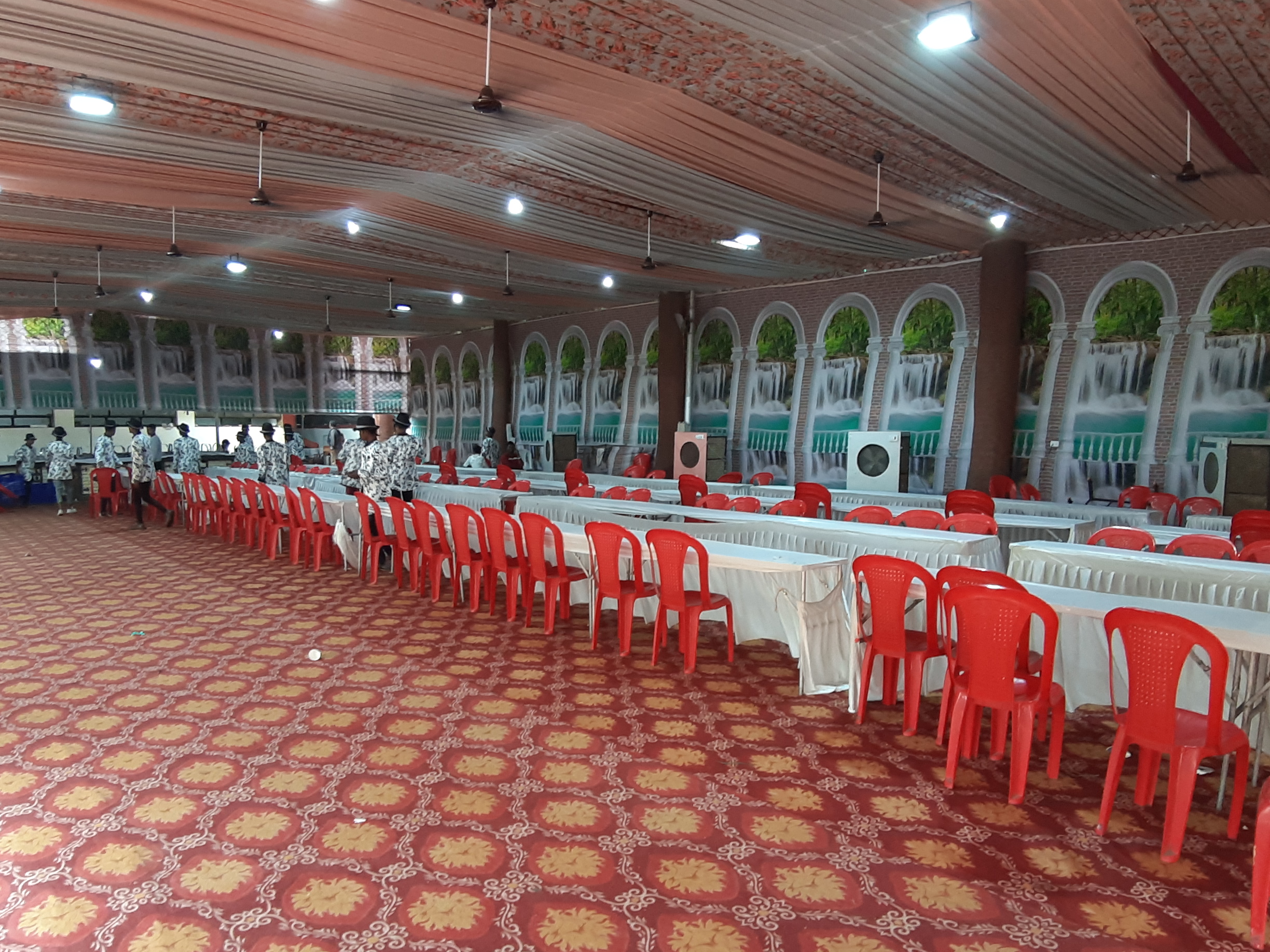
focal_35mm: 24
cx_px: 631
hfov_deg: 71.6
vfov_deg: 56.3
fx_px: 881
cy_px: 577
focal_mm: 1.87
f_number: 2.4
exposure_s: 1/50
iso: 125
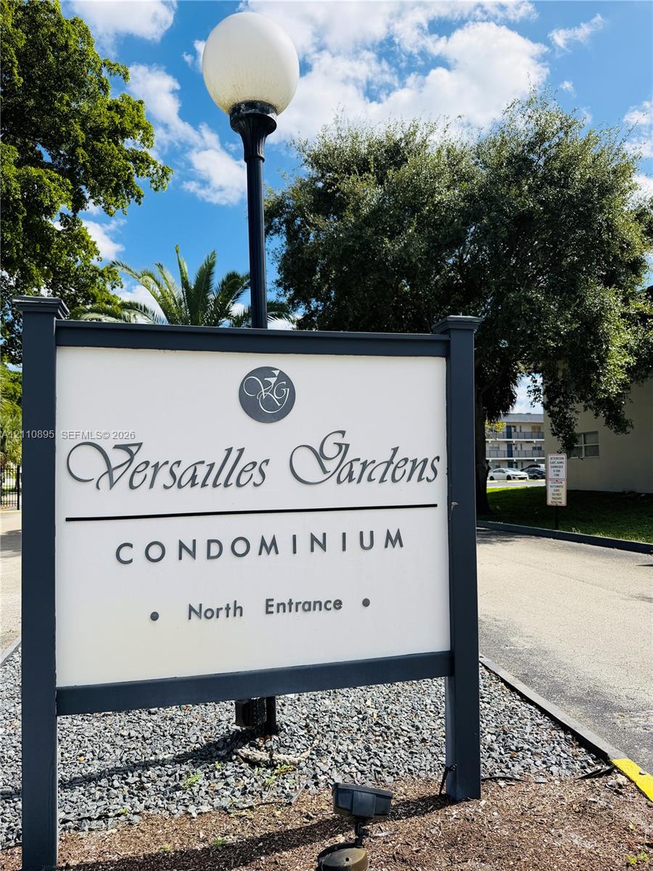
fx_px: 604
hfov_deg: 56.8
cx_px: 326
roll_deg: +1.3
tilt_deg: +3.3
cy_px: 436
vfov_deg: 71.6
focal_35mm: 24
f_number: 1.78
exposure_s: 1/5319
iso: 80
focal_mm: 6.76
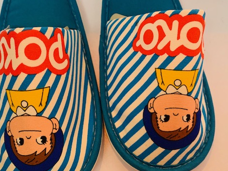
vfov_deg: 39.7
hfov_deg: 51.3
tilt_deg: -65.4
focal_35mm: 36
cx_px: 114
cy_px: 78
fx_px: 237
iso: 320
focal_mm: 4.25
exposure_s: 1/50
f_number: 1.8
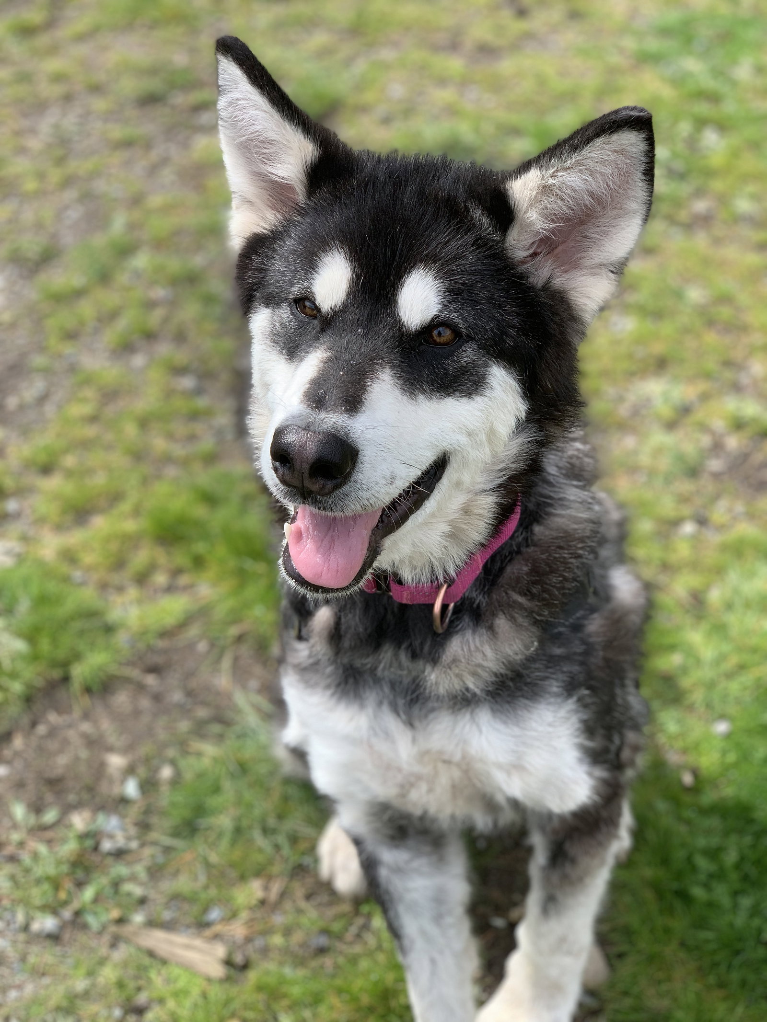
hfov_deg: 28.0
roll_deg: -1.2
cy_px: 511
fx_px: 1536
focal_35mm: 52
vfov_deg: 36.8
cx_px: 384
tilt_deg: -39.2
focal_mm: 6
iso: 16
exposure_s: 1/393
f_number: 2.4
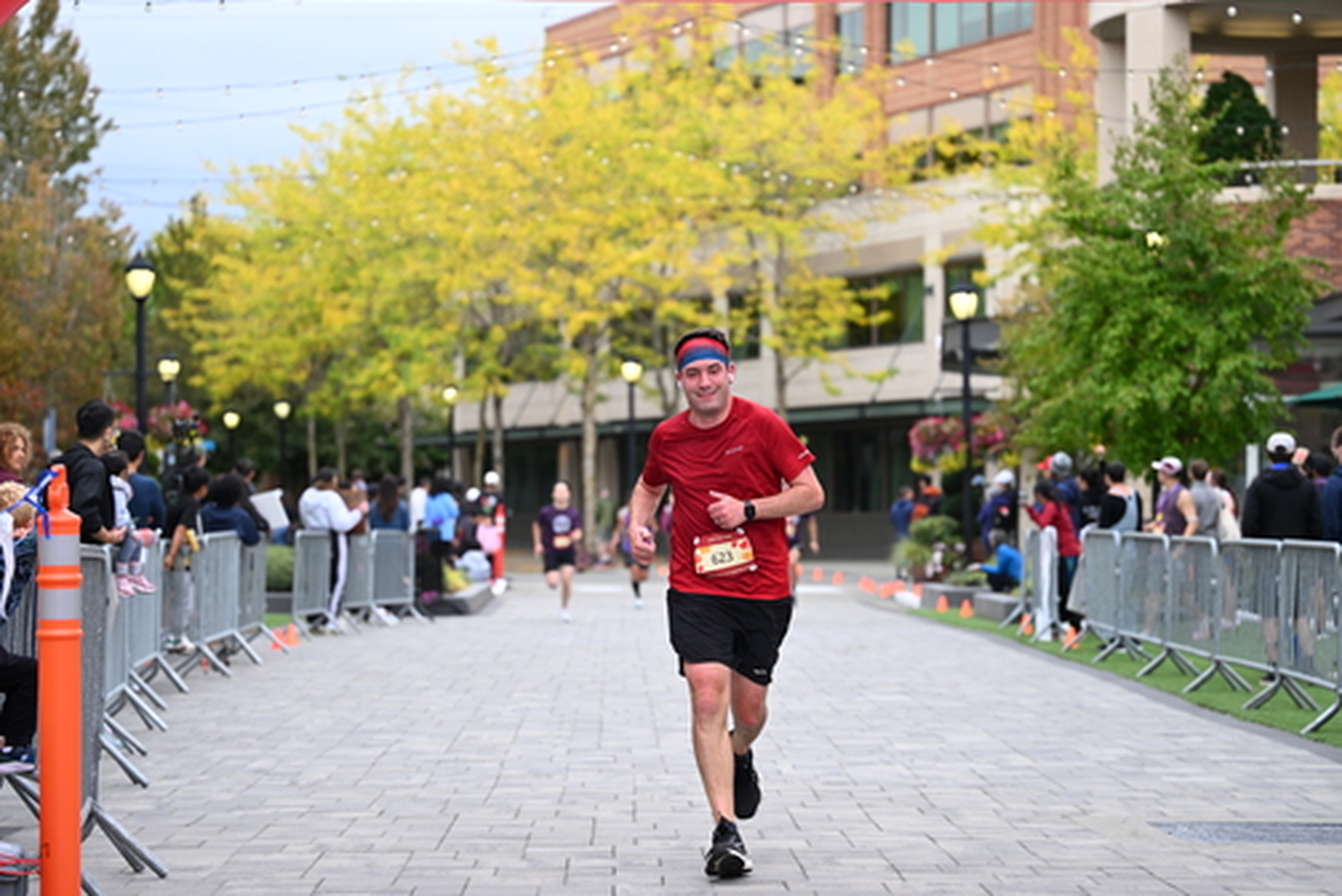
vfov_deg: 14.6
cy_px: 484
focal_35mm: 94
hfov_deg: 21.7
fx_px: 3506
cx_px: 680
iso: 640
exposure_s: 1/2000
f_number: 2.8
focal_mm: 86
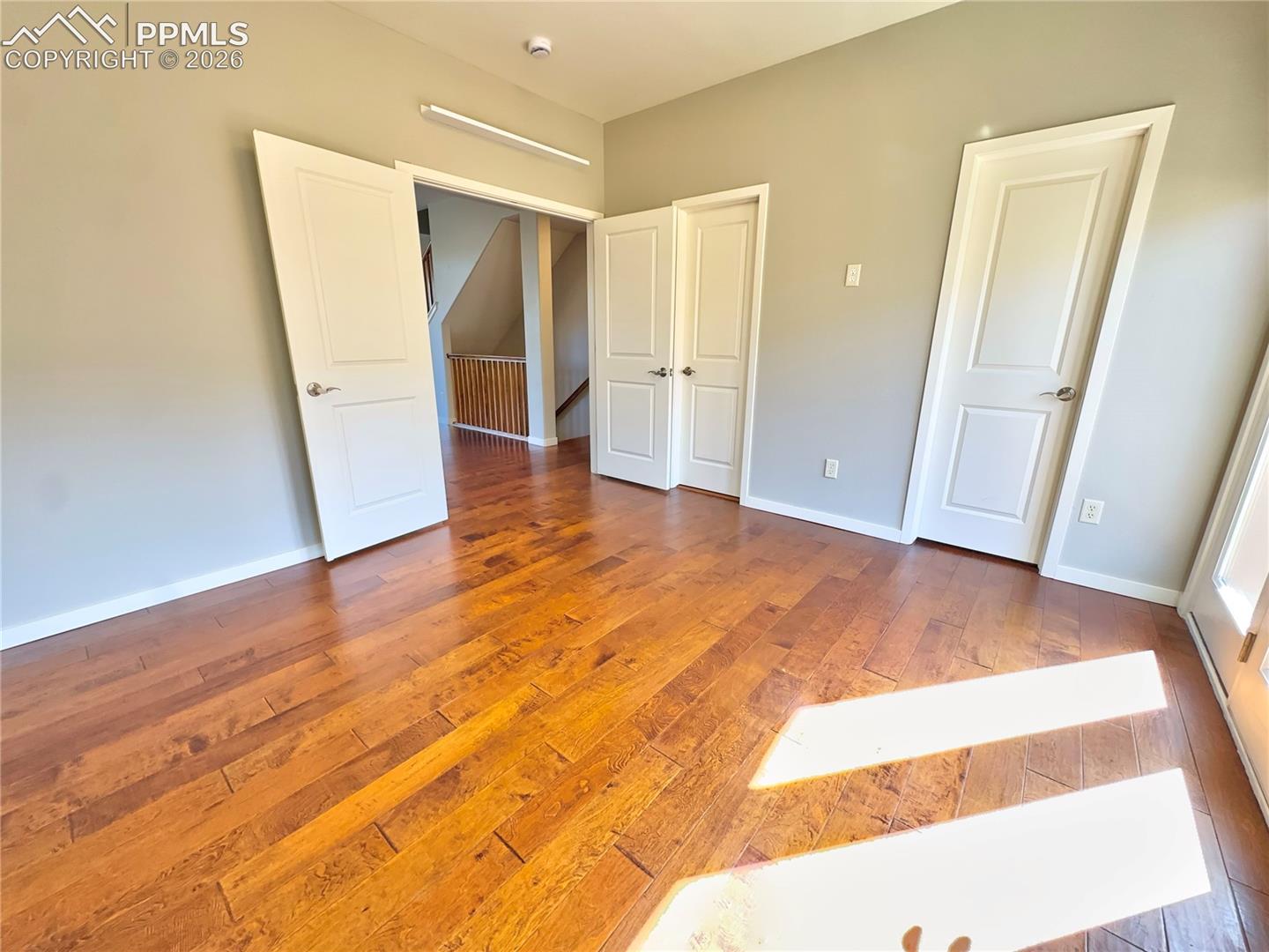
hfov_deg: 102.1
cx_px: 634
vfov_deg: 85.7
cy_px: 476
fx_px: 513
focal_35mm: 14
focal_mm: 2.2
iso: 125
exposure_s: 1/120
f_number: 2.2
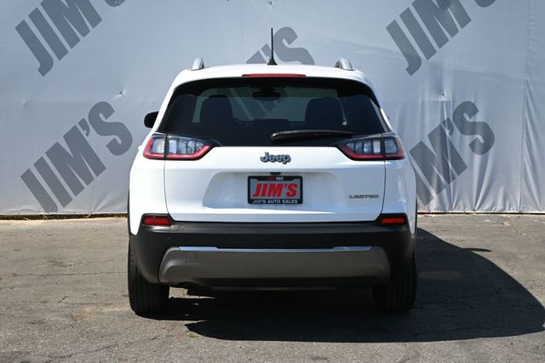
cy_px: 182
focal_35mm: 60
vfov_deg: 22.6
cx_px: 272
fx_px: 908
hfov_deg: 33.4
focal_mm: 40
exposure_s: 1/250
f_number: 5.6
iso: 160
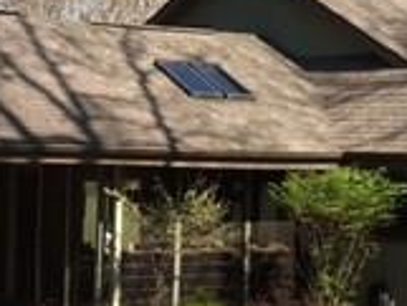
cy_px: 86
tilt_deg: +2.4
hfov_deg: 17.1
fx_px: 1353
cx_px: 187
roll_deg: -1.0
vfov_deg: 12.9
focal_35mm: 115
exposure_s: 1/905
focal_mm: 4.15
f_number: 2.2
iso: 25
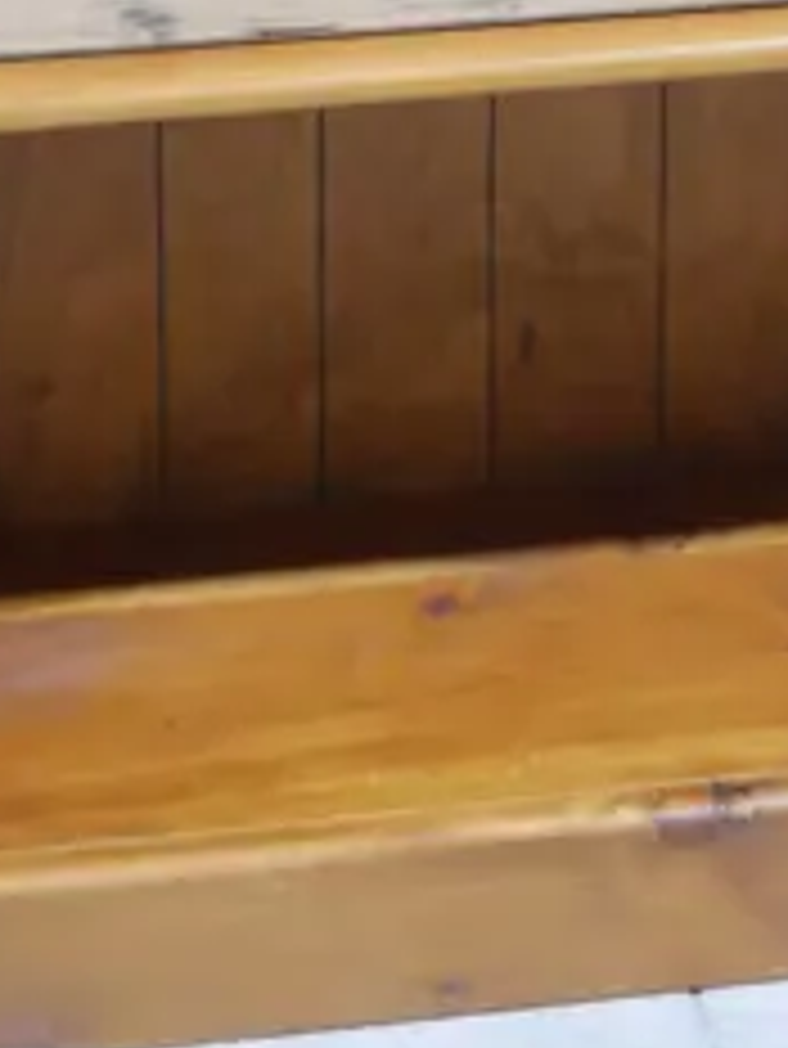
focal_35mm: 193
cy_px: -1084
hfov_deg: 7.7
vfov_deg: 9.5
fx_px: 5853
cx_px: 439
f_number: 4.7
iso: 1000
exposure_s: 1/60
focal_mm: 22
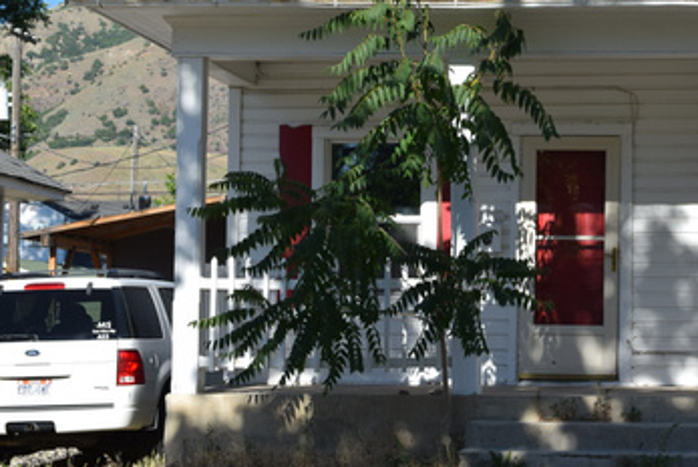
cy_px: 223
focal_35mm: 105
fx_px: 2037
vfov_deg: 13.1
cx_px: 638
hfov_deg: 19.1
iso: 200
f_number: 10
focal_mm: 38
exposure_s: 1/400
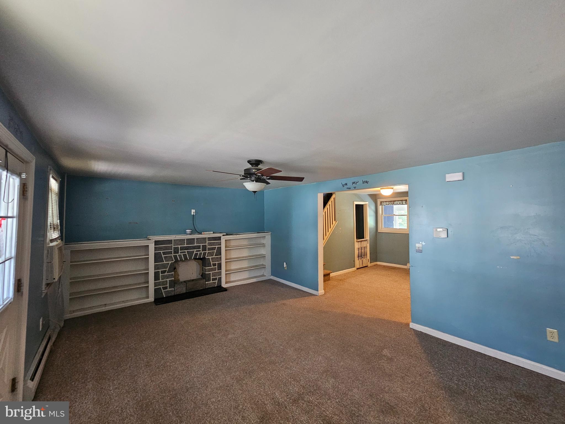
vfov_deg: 89.9
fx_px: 212
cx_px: 282
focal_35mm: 13
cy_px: 212
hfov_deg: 106.2
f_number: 2.2
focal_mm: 2.2
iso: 320
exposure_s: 1/30
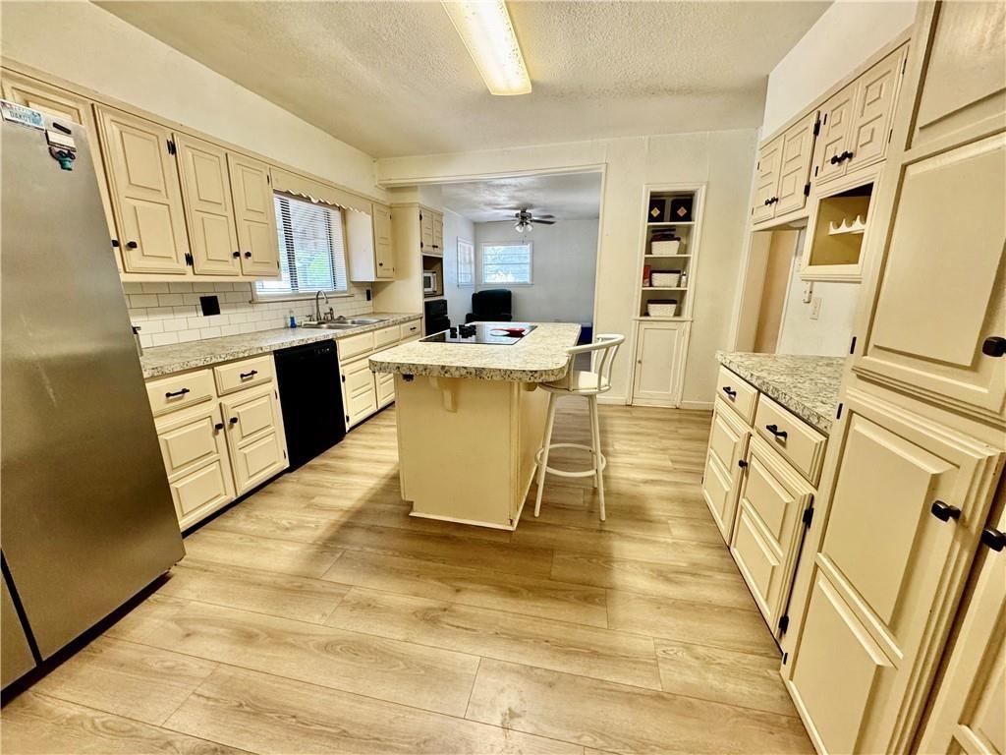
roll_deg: +1.2
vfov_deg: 85.7
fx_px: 407
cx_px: 503
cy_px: 378
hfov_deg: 102.1
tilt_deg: -14.2
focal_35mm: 14
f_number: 2.2
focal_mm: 2.22
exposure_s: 1/60
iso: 250
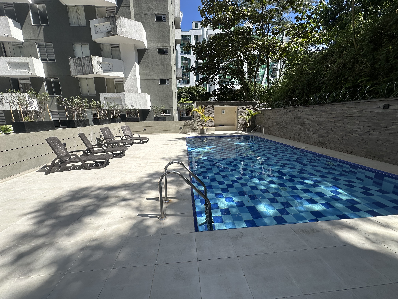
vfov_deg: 85.7
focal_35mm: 14
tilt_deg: -12.4
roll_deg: +0.3
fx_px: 161
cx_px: 199
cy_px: 150
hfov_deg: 102.1
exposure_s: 1/1618
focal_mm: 2.22
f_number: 2.2
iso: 40
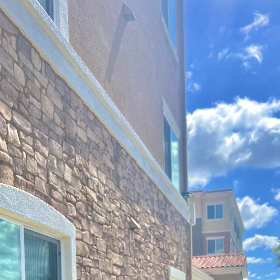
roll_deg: +1.7
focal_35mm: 53
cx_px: 155
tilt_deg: +0.6
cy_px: 313
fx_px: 485
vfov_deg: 29.0
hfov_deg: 32.2
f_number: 1.5
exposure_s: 1/4630
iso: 50
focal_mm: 5.7
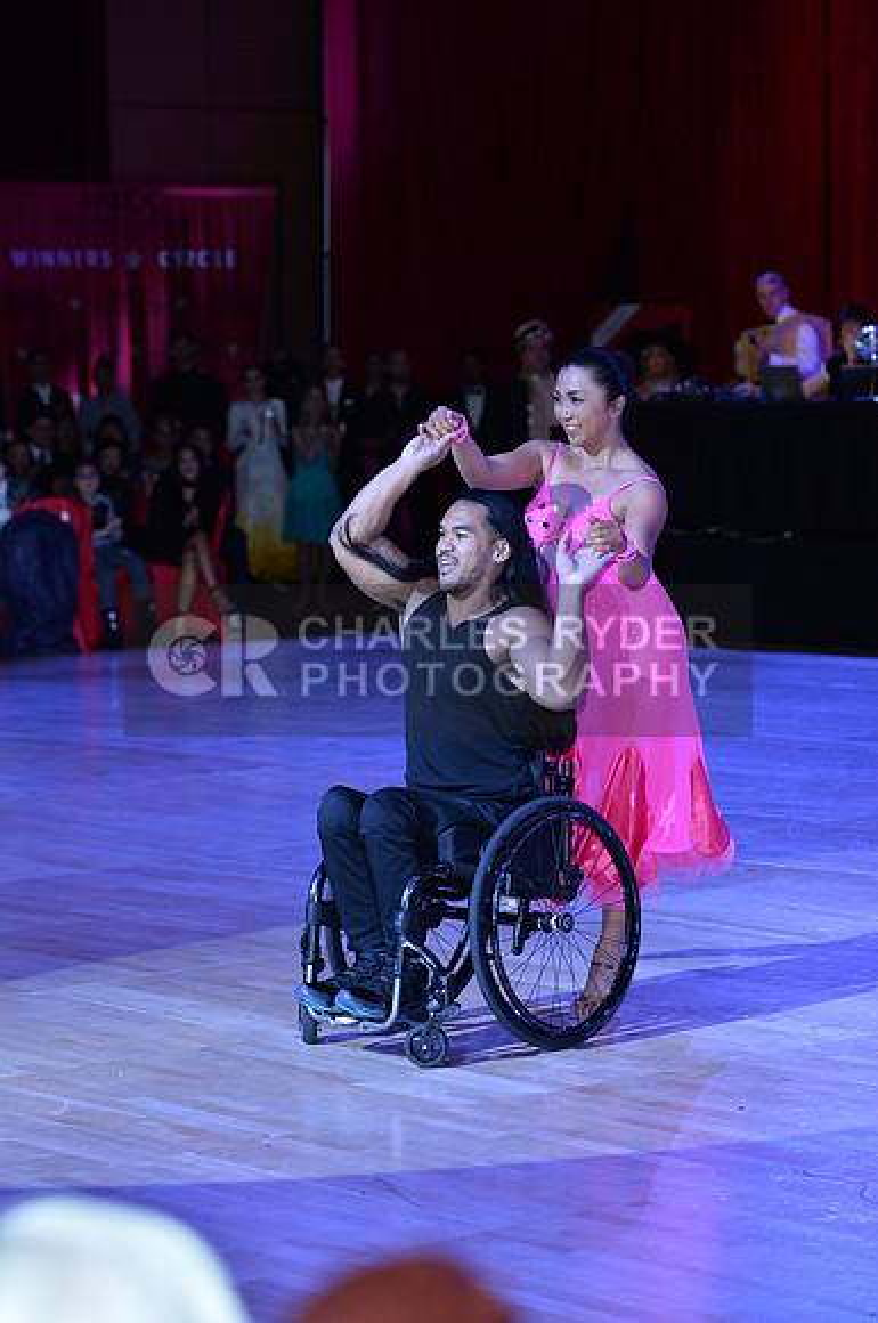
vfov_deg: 18.6
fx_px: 4036
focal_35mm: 110
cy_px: 662
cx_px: 439
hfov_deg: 12.4
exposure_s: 1/250
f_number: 5
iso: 2000
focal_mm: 110
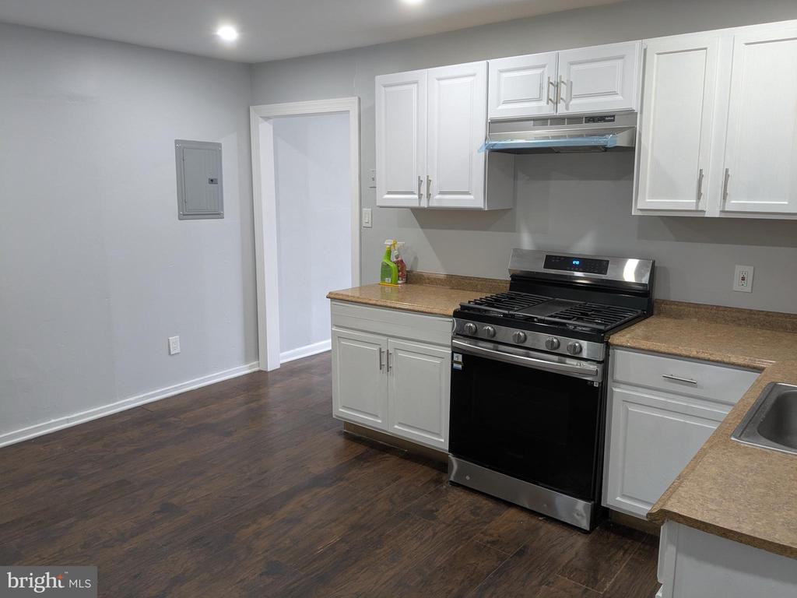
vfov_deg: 51.4
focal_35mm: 27
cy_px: 299
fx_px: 622
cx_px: 398
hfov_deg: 65.3
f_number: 1.73
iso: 56
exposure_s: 1/24
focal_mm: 4.38
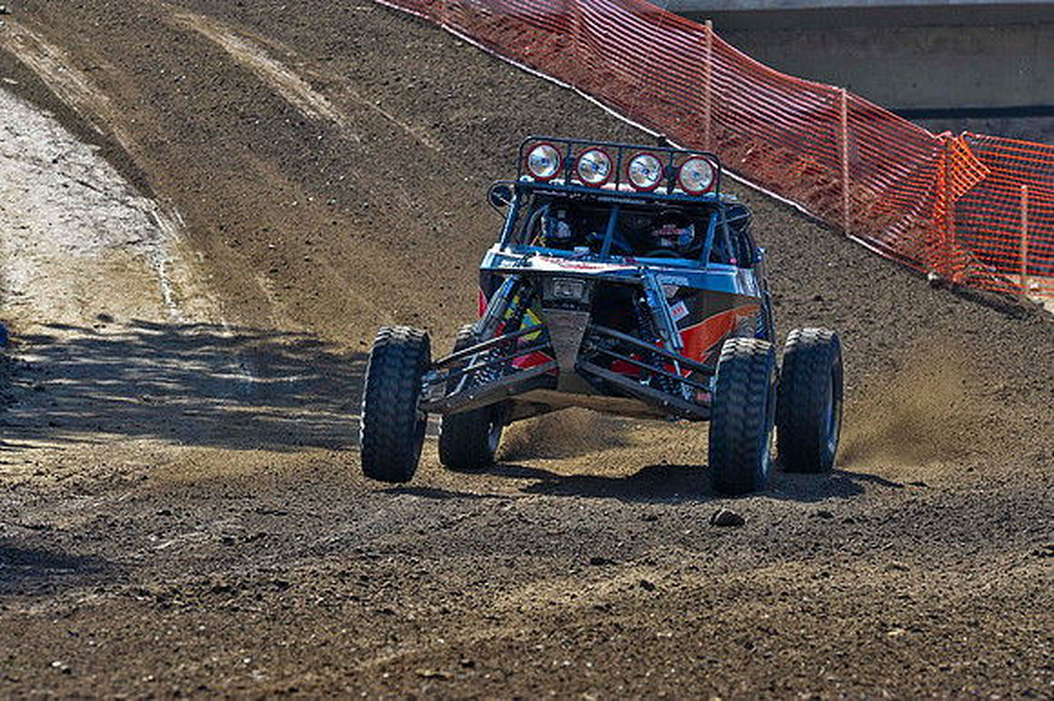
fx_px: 9948
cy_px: 350
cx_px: 527
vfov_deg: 4.0
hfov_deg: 6.1
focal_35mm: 340
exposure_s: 1/640
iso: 640
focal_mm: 340
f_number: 9
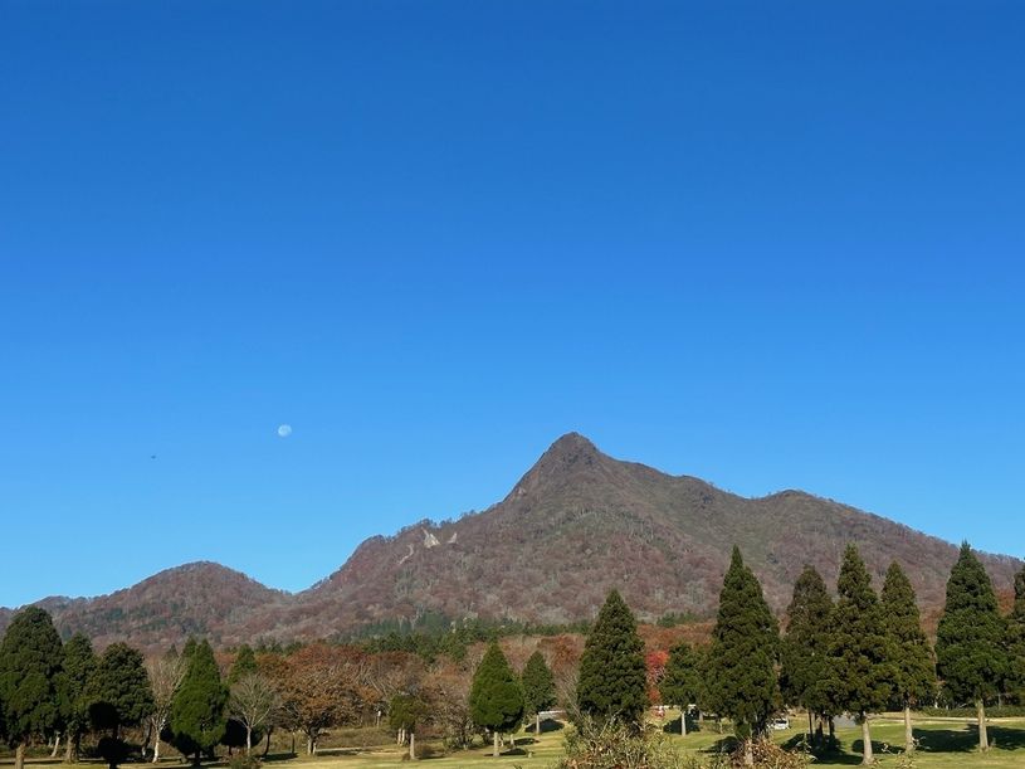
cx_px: 512
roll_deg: +0.9
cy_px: 384
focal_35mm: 48
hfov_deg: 39.7
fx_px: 1421
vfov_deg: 30.3
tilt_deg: +16.0
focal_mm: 6.86
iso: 64
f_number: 1.78
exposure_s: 1/3876
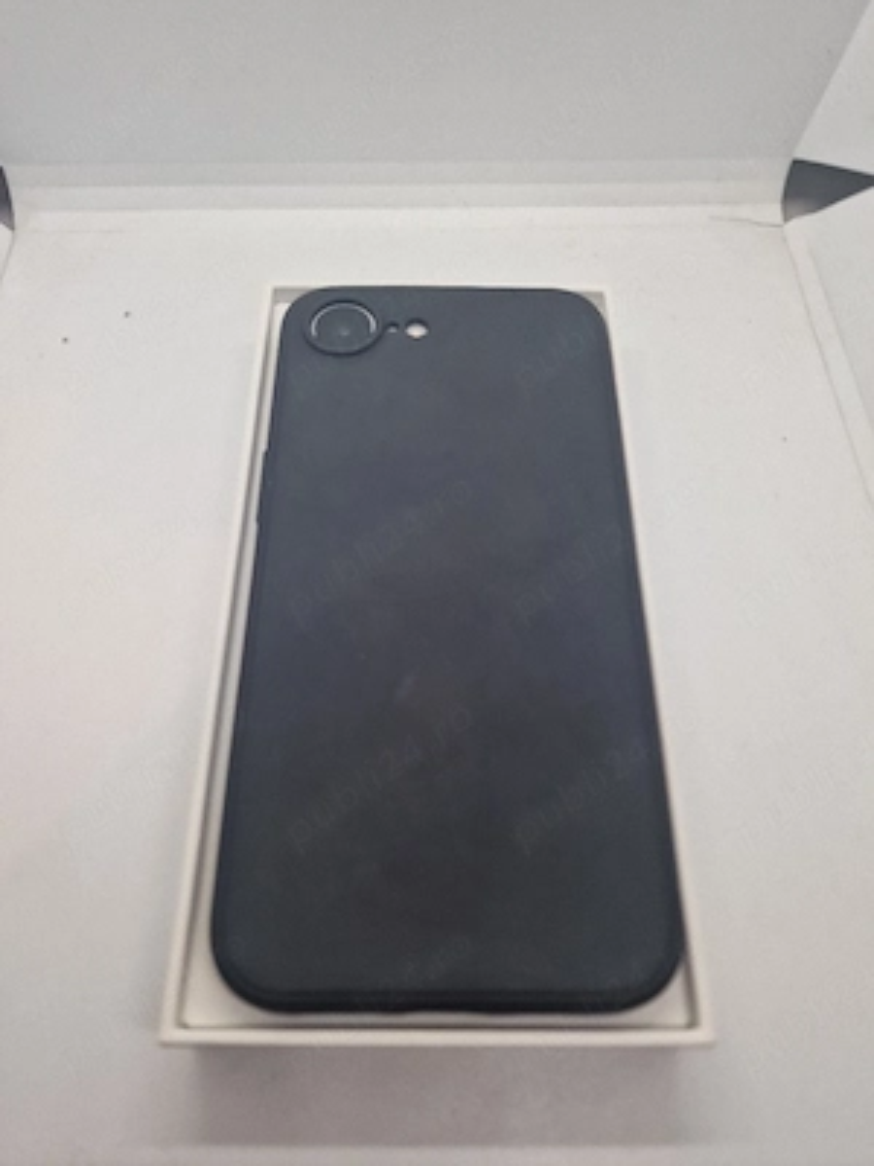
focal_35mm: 23
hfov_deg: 58.9
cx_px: 437
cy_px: 583
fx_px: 774
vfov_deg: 73.9
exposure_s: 1/182
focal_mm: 6.4
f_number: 1.8
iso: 50
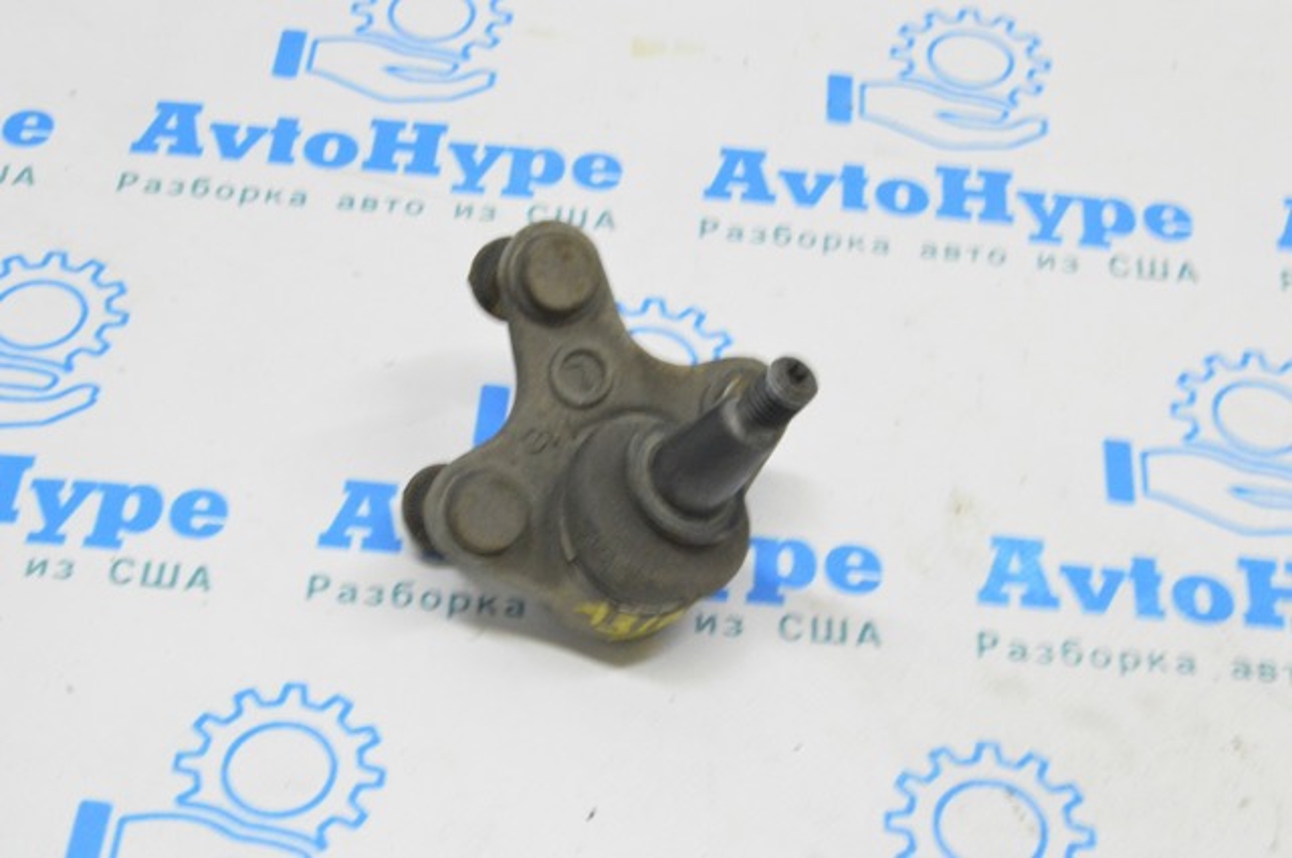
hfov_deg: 29.9
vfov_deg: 20.1
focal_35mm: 68
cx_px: 646
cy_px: 429
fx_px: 2419
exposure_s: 1/15
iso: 6400
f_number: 20
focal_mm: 45
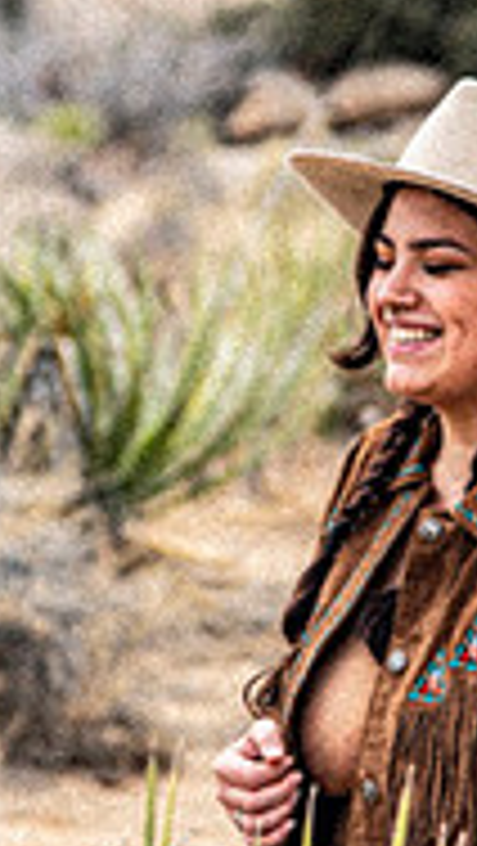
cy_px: 446
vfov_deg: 7.2
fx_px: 6756
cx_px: 360
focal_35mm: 301
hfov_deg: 4.0
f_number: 4
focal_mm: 120
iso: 100
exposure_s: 1/1600
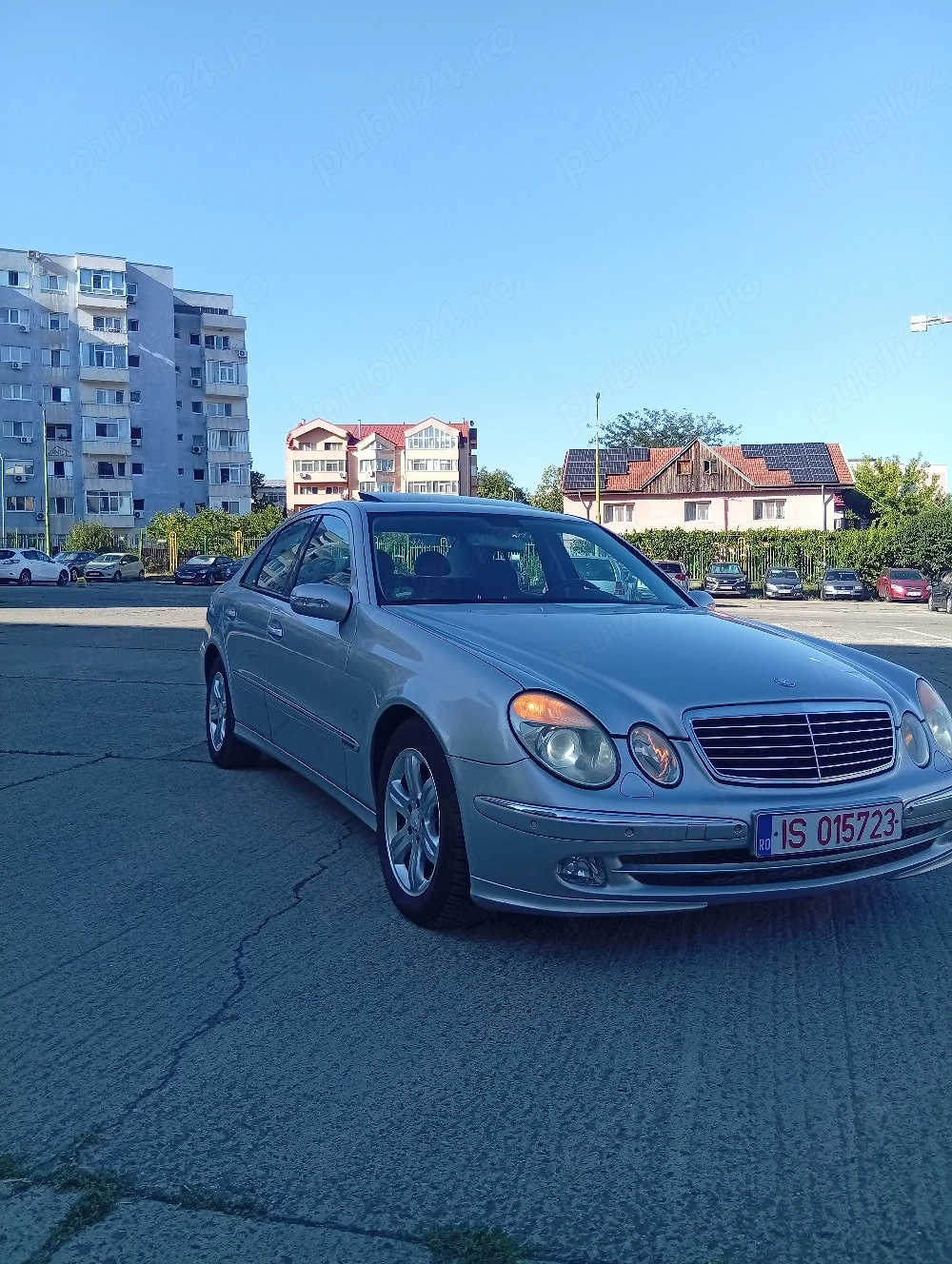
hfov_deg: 51.5
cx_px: 476
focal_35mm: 27
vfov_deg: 65.2
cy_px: 632
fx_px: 988
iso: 50
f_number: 1.8
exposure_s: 1/714
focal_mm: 3.84
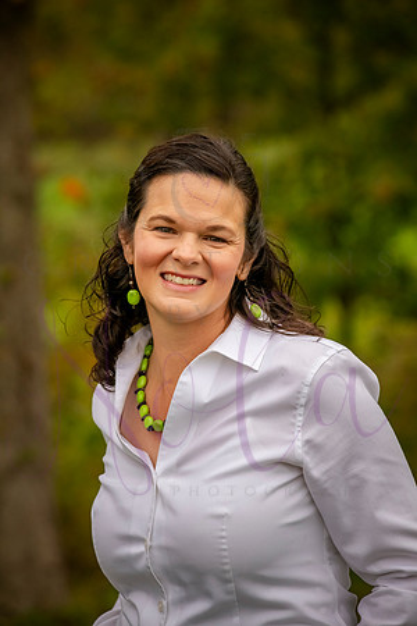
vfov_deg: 16.4
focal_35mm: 125
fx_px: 2172
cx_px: 208
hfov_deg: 11.0
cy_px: 313
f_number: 5.6
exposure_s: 1/1600
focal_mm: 125
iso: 2000
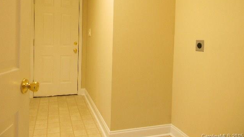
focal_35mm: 31
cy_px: 47
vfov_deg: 37.4
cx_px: 122
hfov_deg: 62.6
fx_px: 201
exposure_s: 1/7.9
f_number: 3.5
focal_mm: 5
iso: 125
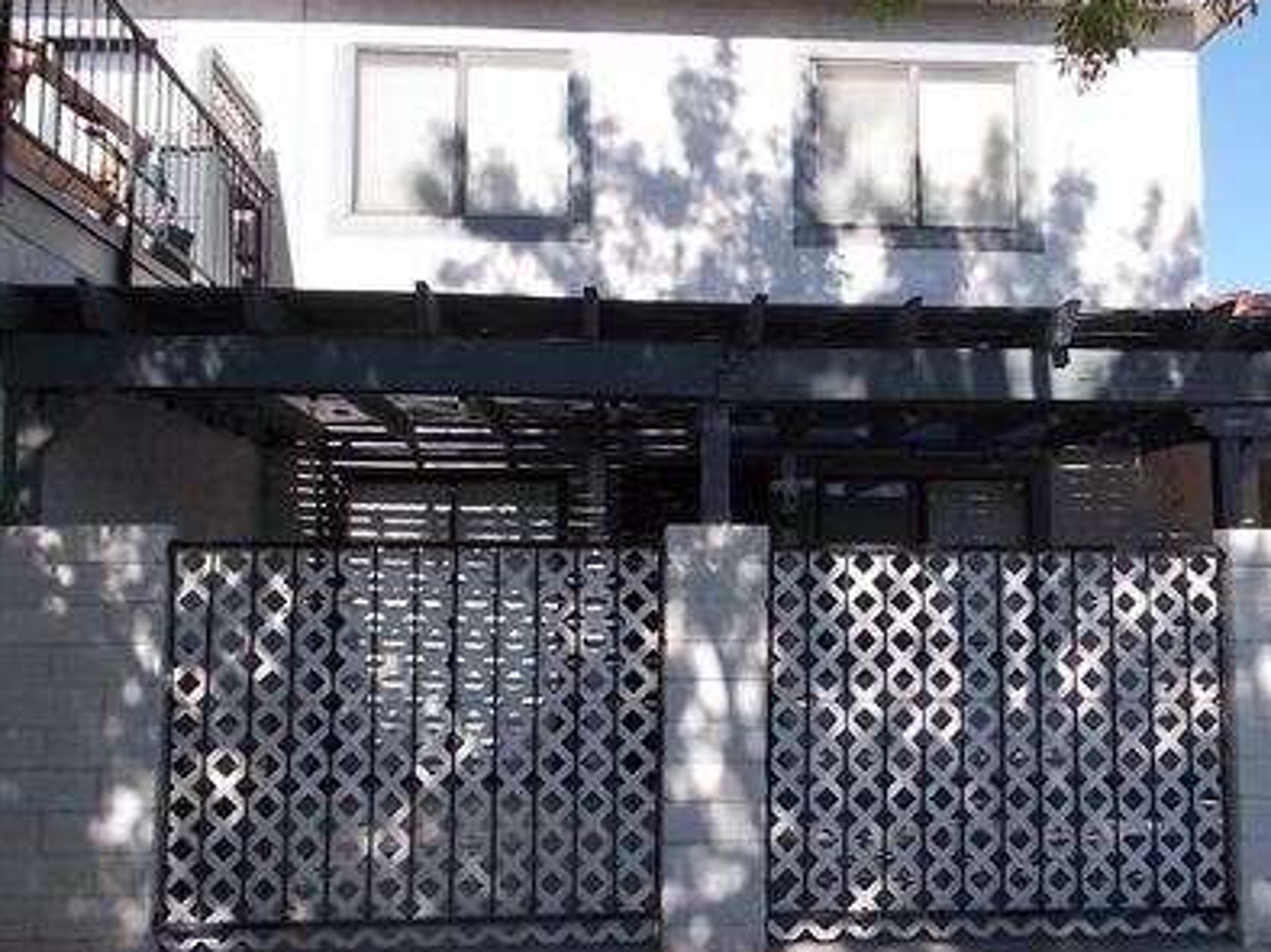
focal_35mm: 33
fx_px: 1211
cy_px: 470
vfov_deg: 42.9
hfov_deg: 55.3
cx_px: 700
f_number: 3.2
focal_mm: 4.6
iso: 80
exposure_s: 1/400
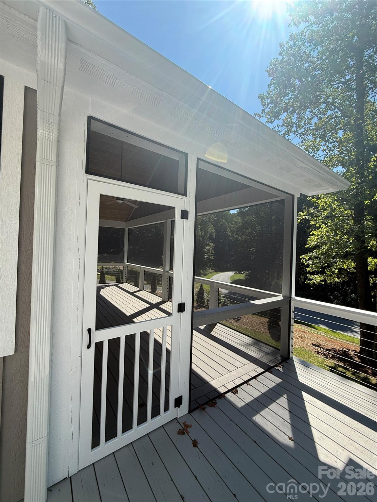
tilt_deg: +1.1
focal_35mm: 14
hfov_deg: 85.7
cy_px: 251
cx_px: 188
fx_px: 203
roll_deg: -1.5
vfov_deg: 102.1
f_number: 2.2
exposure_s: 1/579
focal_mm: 2.22
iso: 50
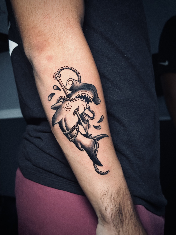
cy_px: 118
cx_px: 88
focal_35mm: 48
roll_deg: +0.9
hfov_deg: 30.3
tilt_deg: +3.2
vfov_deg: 39.7
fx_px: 325
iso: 250
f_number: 1.78
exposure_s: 1/40
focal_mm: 6.86
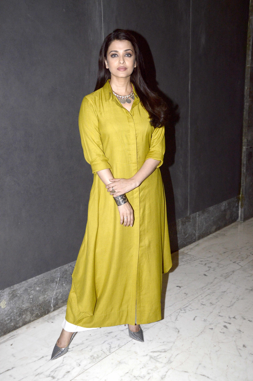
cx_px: 126
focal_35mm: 38
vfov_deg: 51.3
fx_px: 396
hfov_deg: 35.4
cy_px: 190
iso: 800
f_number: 6.3
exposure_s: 1/160
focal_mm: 25
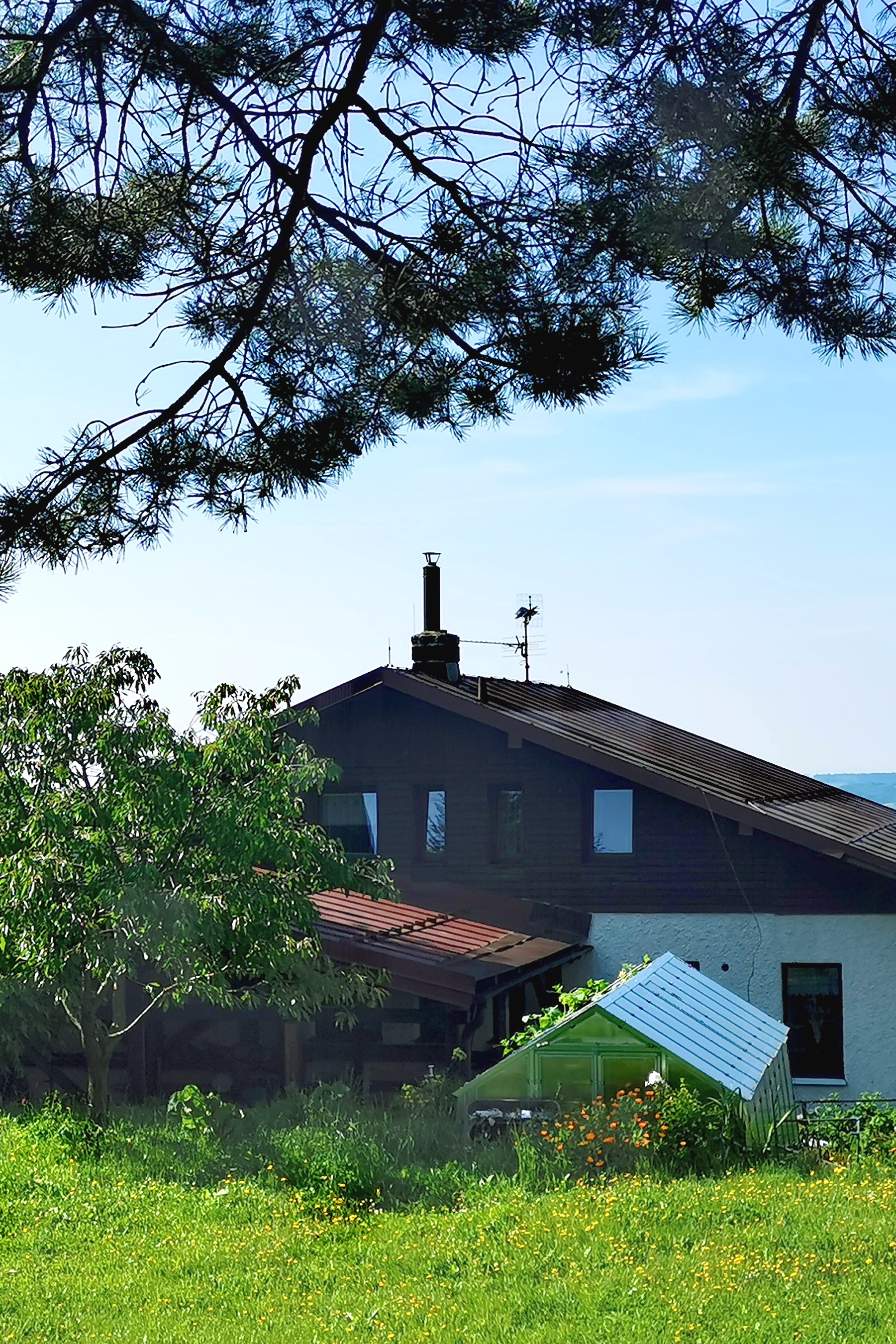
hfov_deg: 23.0
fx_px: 2202
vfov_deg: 33.9
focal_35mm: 59
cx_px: 473
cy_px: 669
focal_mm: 5.58
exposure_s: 1/3268
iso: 50
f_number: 1.8
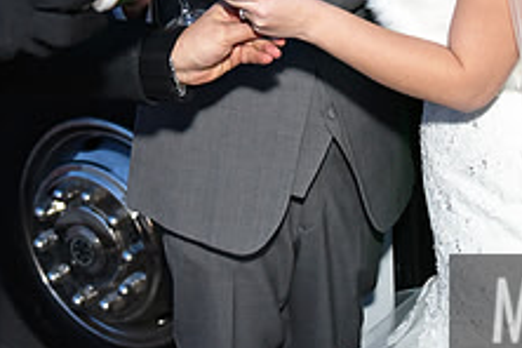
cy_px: -53
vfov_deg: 16.3
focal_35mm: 81
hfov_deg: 25.0
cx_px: 188
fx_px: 1174
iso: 2000
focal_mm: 31
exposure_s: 1/125
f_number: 2.8
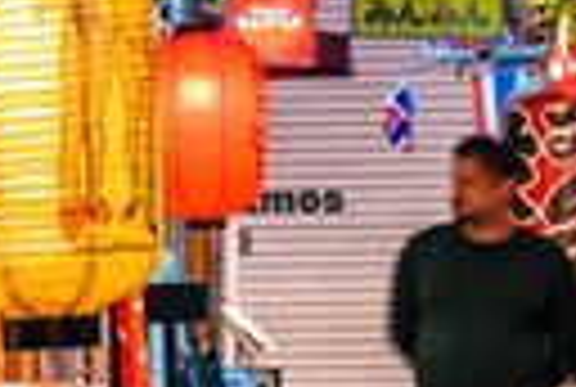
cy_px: -2
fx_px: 7618
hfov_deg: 4.3
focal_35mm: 475
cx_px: 382
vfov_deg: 2.9
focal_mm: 61
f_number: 5.6
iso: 400
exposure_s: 1/10
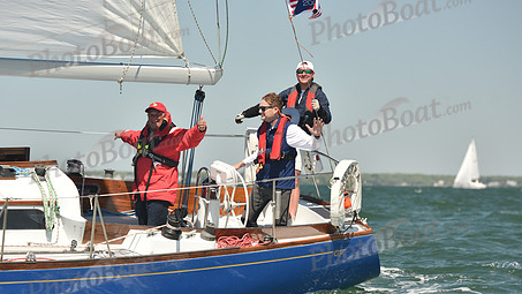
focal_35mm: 208
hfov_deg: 10.4
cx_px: 250
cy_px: 198
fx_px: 2880
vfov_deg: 5.8
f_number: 5
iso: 250
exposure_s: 1/800
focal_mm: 155
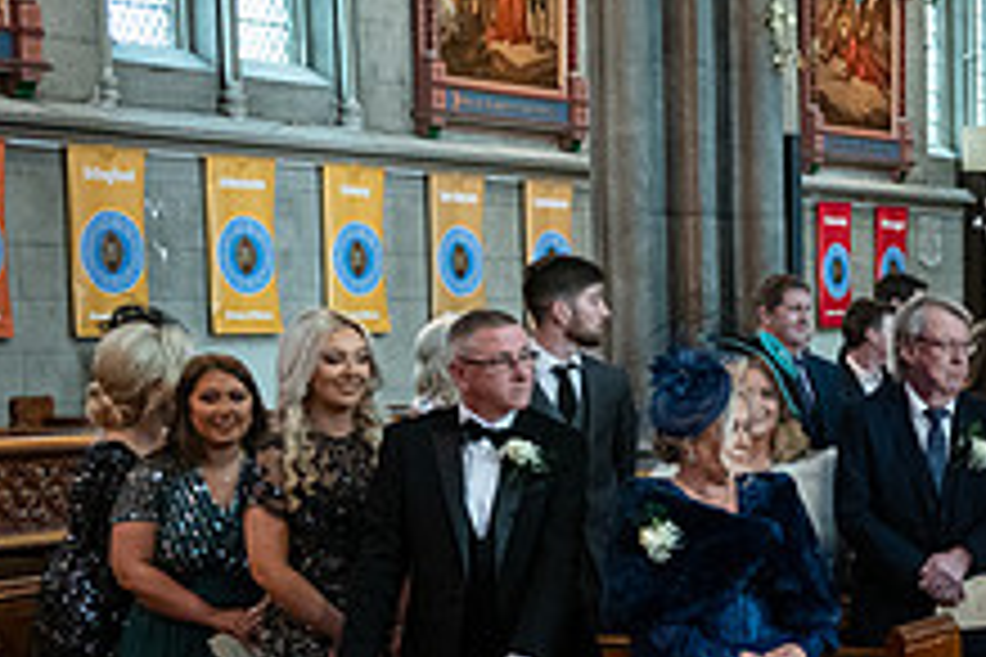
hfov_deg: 20.7
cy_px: 524
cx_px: 1274
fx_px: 2465
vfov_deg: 15.1
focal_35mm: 90
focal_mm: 34
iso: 1250
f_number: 3.5
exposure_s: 1/160
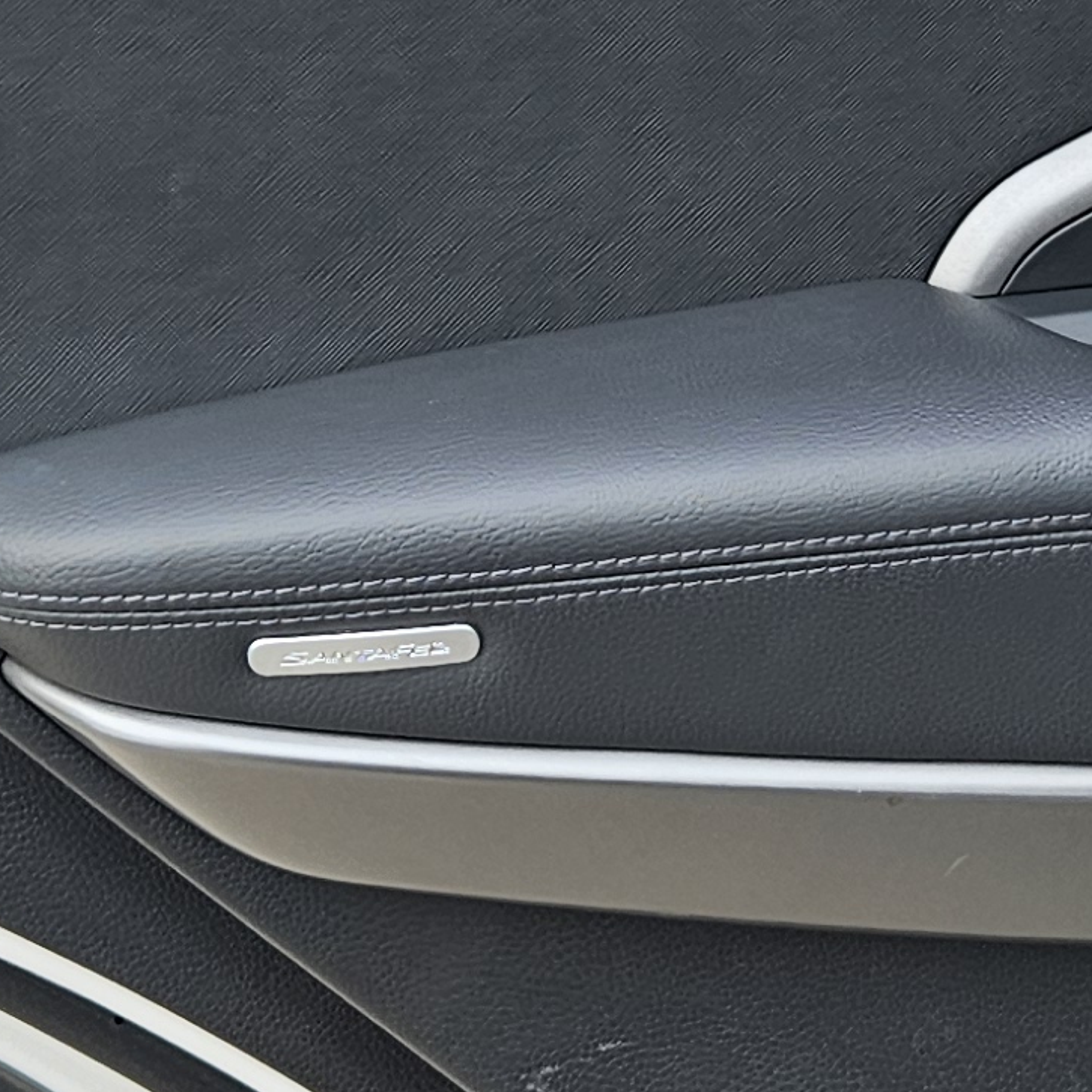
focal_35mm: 112
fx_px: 3997
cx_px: 844
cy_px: 489
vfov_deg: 15.6
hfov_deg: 15.5
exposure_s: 1/415
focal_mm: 5.4
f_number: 1.8
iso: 40
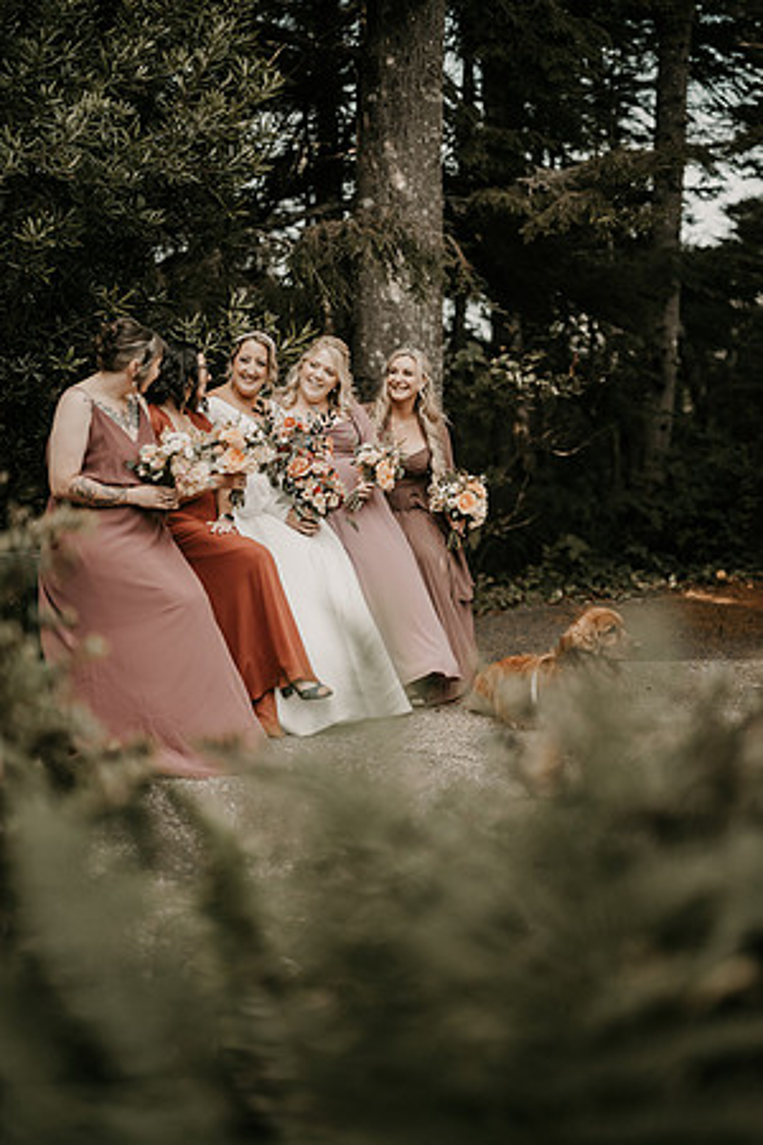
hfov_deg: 27.0
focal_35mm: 50
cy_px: 572
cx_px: 382
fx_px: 1589
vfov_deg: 39.6
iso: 250
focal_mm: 50
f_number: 1.2
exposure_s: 1/8000
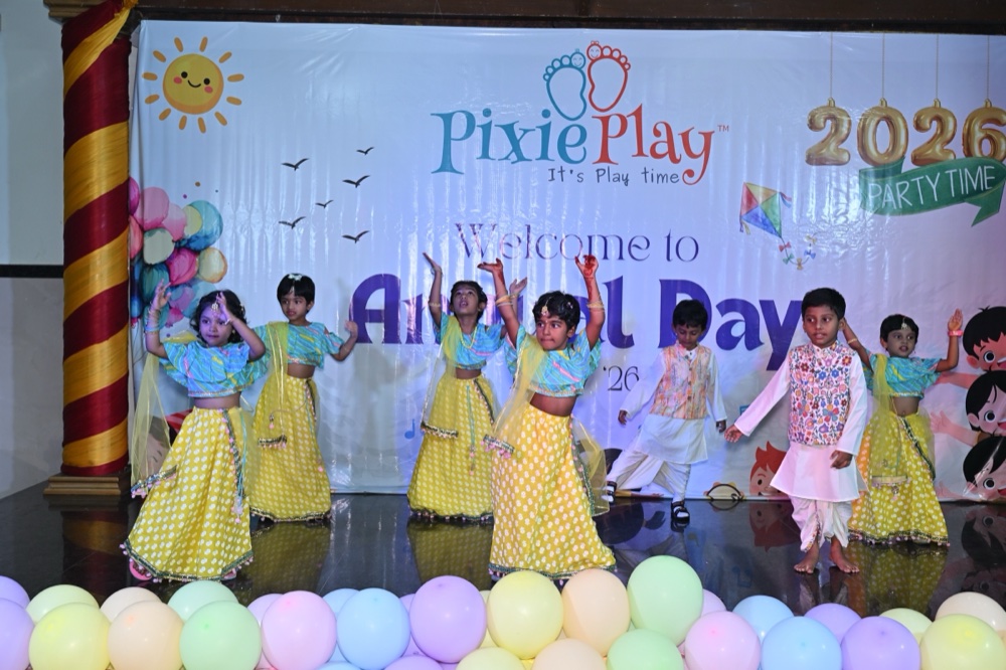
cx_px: 503
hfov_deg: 49.6
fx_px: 1089
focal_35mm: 39
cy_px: 335
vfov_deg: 34.2
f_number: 6.3
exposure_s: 1/160
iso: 400
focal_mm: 39
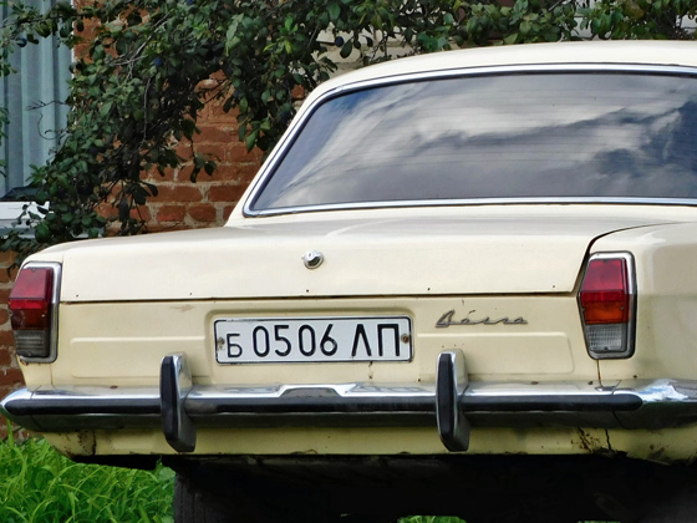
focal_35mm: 241
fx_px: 4853
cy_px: 186
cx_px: 621
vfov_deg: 6.2
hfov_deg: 8.2
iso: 125
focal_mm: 22.4
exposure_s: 1/400
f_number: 5
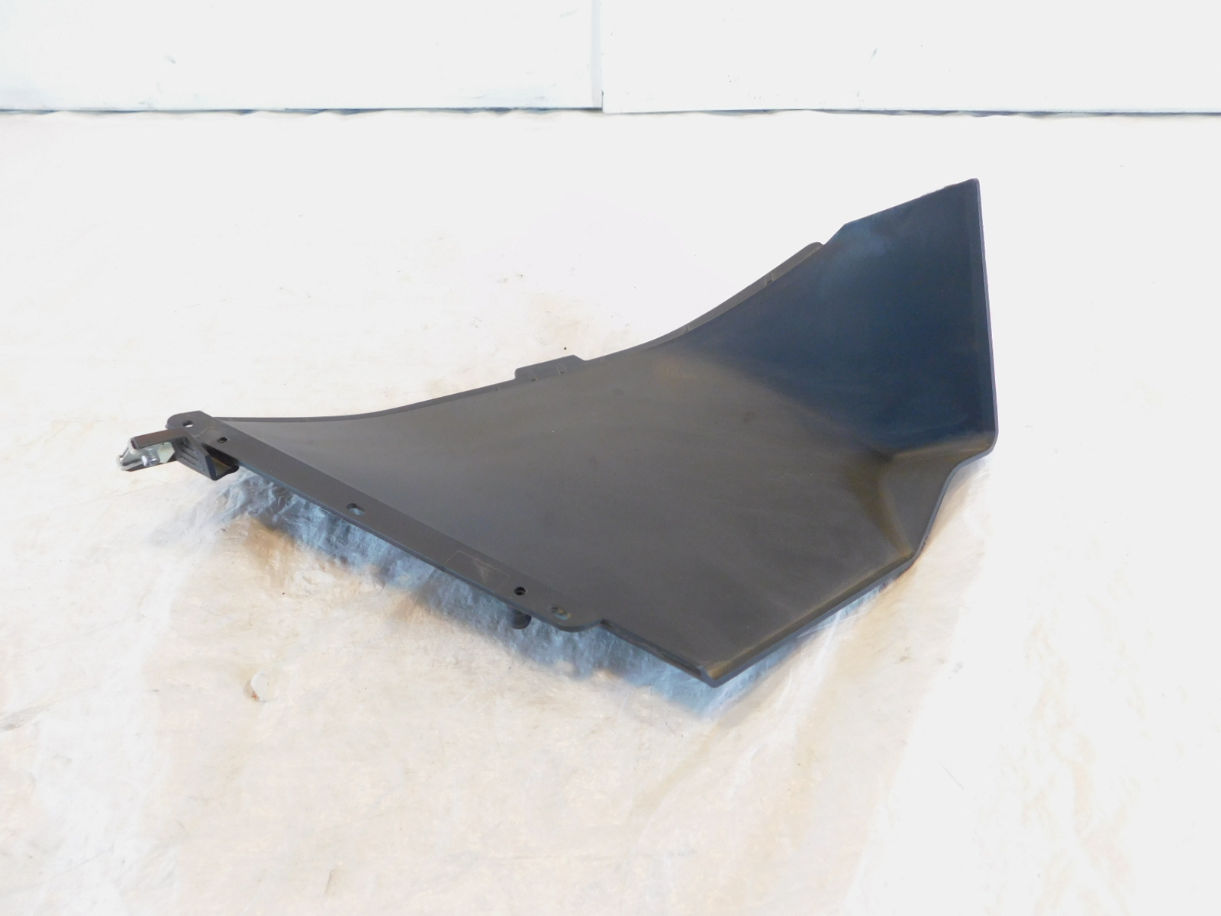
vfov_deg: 58.9
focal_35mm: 23
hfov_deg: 73.9
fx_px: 811
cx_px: 610
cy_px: 458
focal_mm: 4
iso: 220
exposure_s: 1/30
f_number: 3
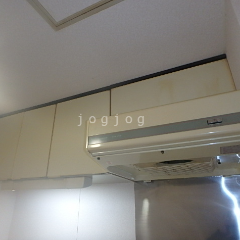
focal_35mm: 25
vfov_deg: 62.9
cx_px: 112
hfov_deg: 62.9
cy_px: 120
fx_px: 196
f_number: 3.5
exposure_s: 1/30
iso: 400
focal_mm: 3.7
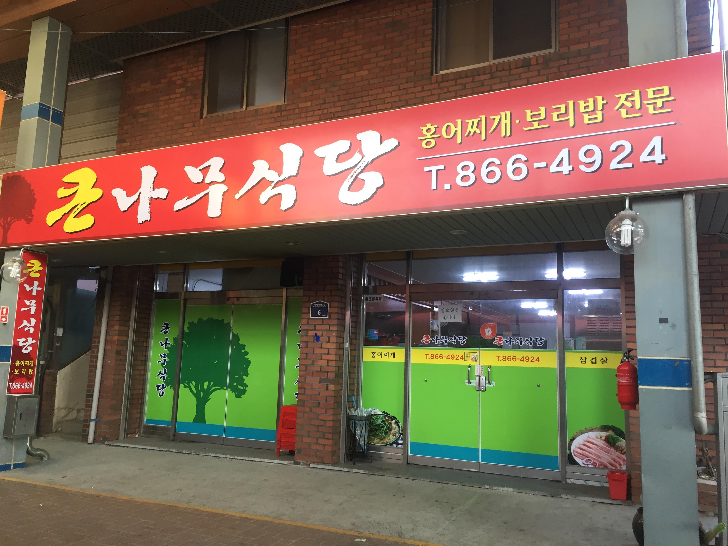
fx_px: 610
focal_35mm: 29
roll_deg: -1.4
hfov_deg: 61.7
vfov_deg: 48.2
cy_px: 273
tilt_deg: +8.8
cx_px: 364
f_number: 2.2
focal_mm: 4.15
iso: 32
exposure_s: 1/30
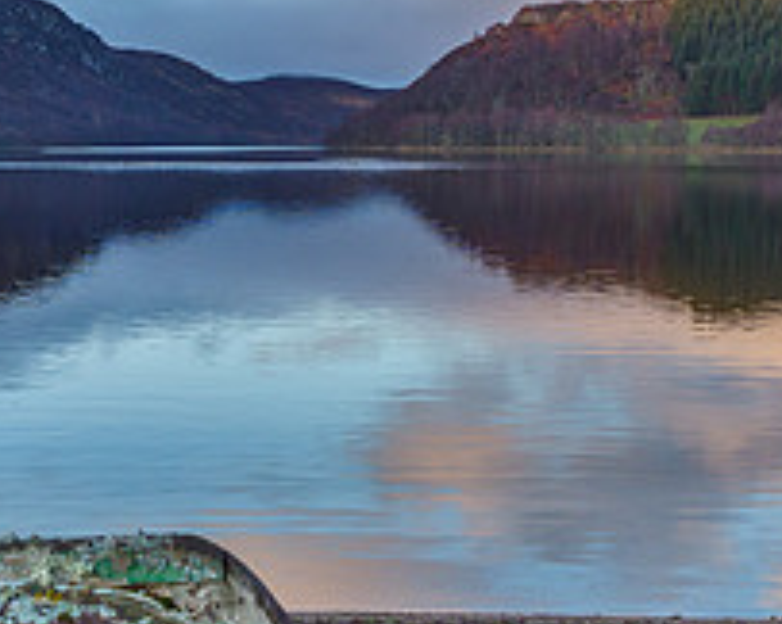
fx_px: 1549
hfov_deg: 27.9
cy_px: 314
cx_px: 193
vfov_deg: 22.8
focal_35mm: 67
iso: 200
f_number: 7.1
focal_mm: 12
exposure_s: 1/50
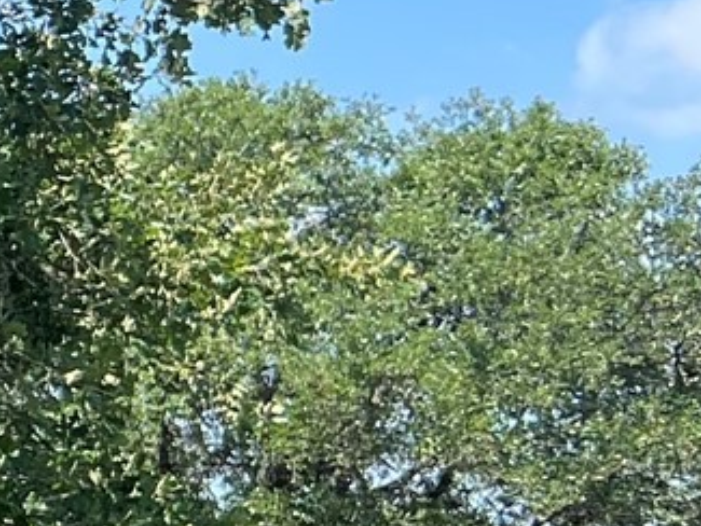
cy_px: 257
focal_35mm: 164
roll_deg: +0.2
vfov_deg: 9.1
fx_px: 3322
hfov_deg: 9.6
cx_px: -1352
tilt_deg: +10.6
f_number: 1.5
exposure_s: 1/1089
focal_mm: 5.7
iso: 50
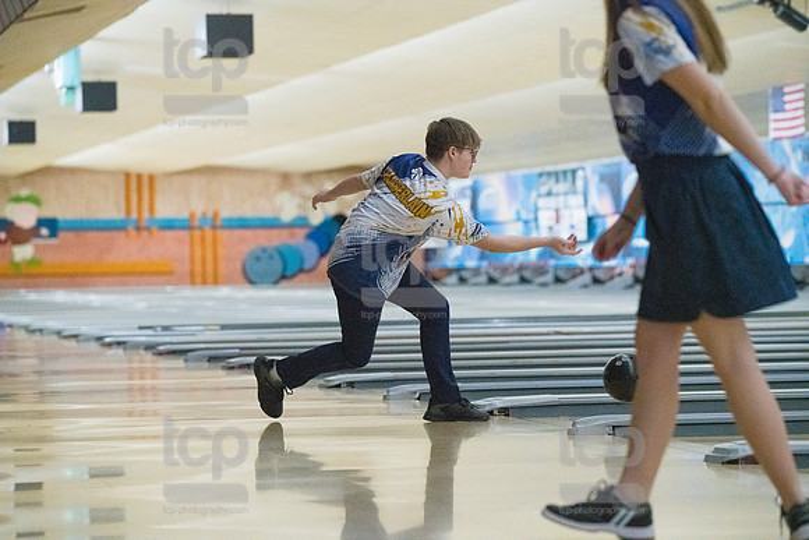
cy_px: 270
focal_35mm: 135
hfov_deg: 15.2
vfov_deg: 10.2
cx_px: 404
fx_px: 3034
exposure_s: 1/1000
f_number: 4
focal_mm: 135
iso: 10000
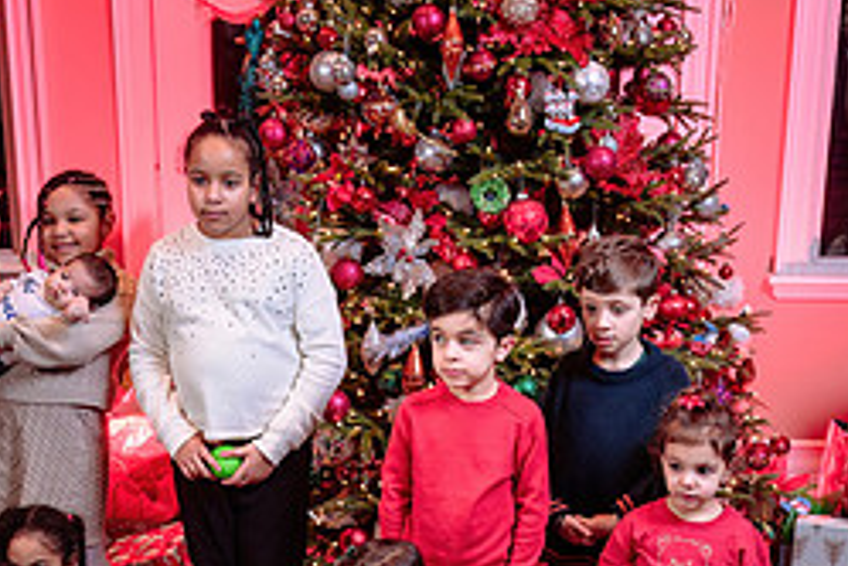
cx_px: 444
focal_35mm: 60
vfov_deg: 22.2
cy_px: 480
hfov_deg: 33.4
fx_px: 1413
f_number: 4.5
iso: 200
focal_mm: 24
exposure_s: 1/60
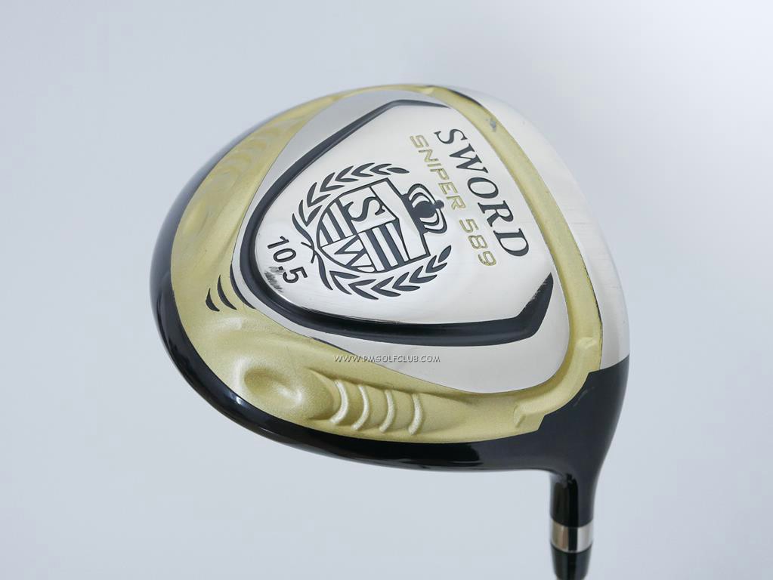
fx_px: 1117
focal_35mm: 50
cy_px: 290
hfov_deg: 38.2
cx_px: 386
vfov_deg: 29.1
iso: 1600
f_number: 4
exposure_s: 1/100
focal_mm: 25
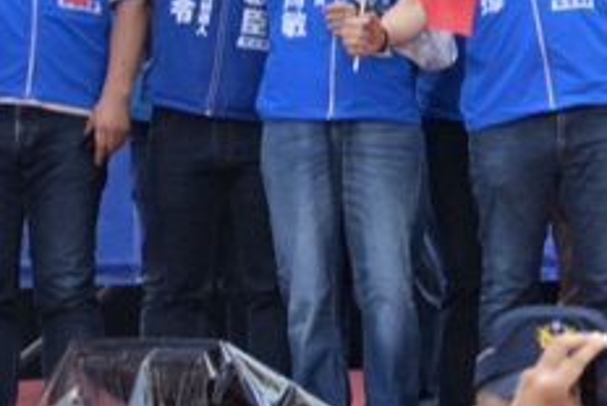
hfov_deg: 9.3
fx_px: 3314
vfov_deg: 7.0
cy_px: -34
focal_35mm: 196
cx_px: 1465
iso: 1250
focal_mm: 28.5
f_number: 4
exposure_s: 1/1600
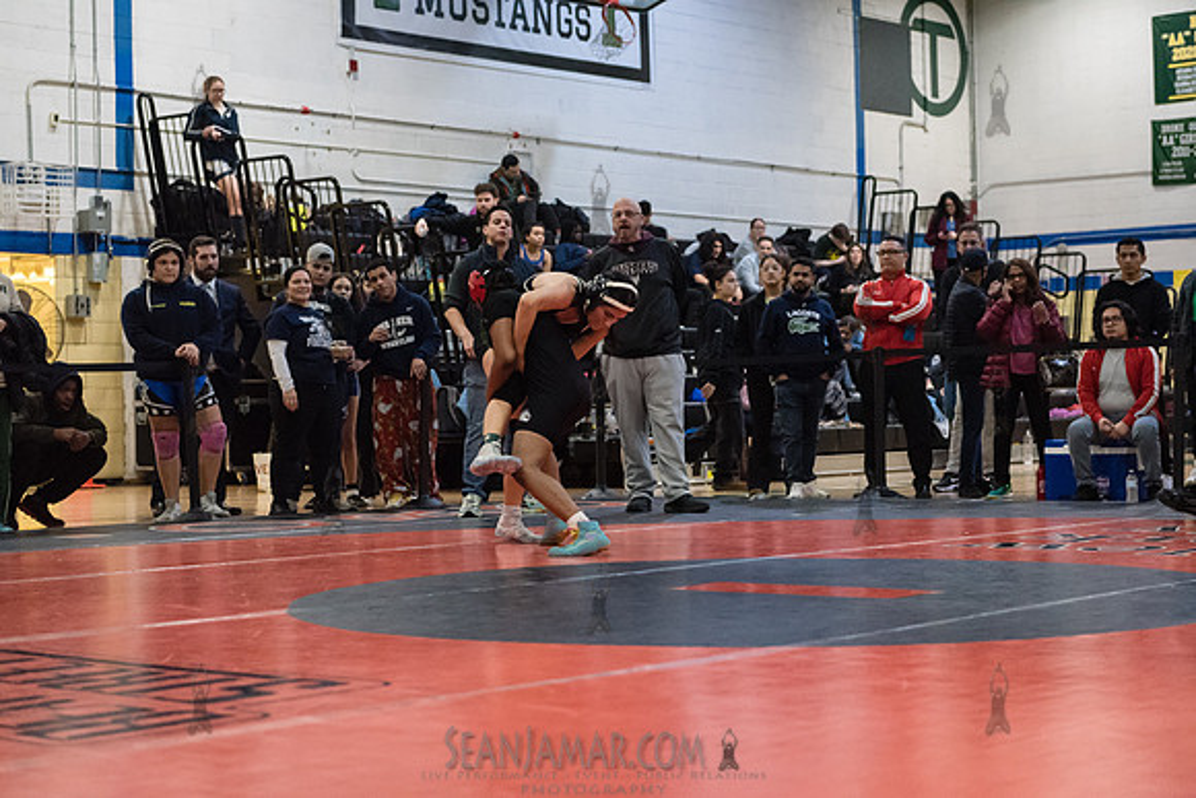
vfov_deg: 20.6
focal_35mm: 66
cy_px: 399
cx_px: 598
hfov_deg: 30.5
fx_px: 2193
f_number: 3.2
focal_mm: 66
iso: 8000
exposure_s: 1/500
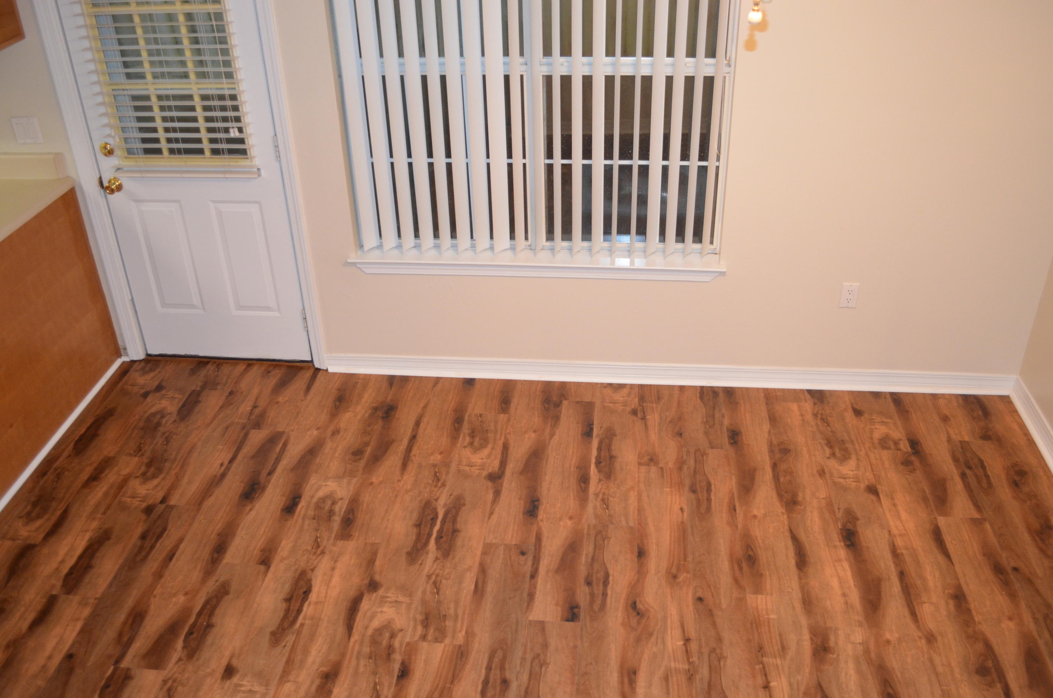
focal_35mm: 33
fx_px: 963
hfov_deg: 57.3
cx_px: 526
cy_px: 349
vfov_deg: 39.8
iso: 1400
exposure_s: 1/60
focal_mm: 22
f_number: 3.8
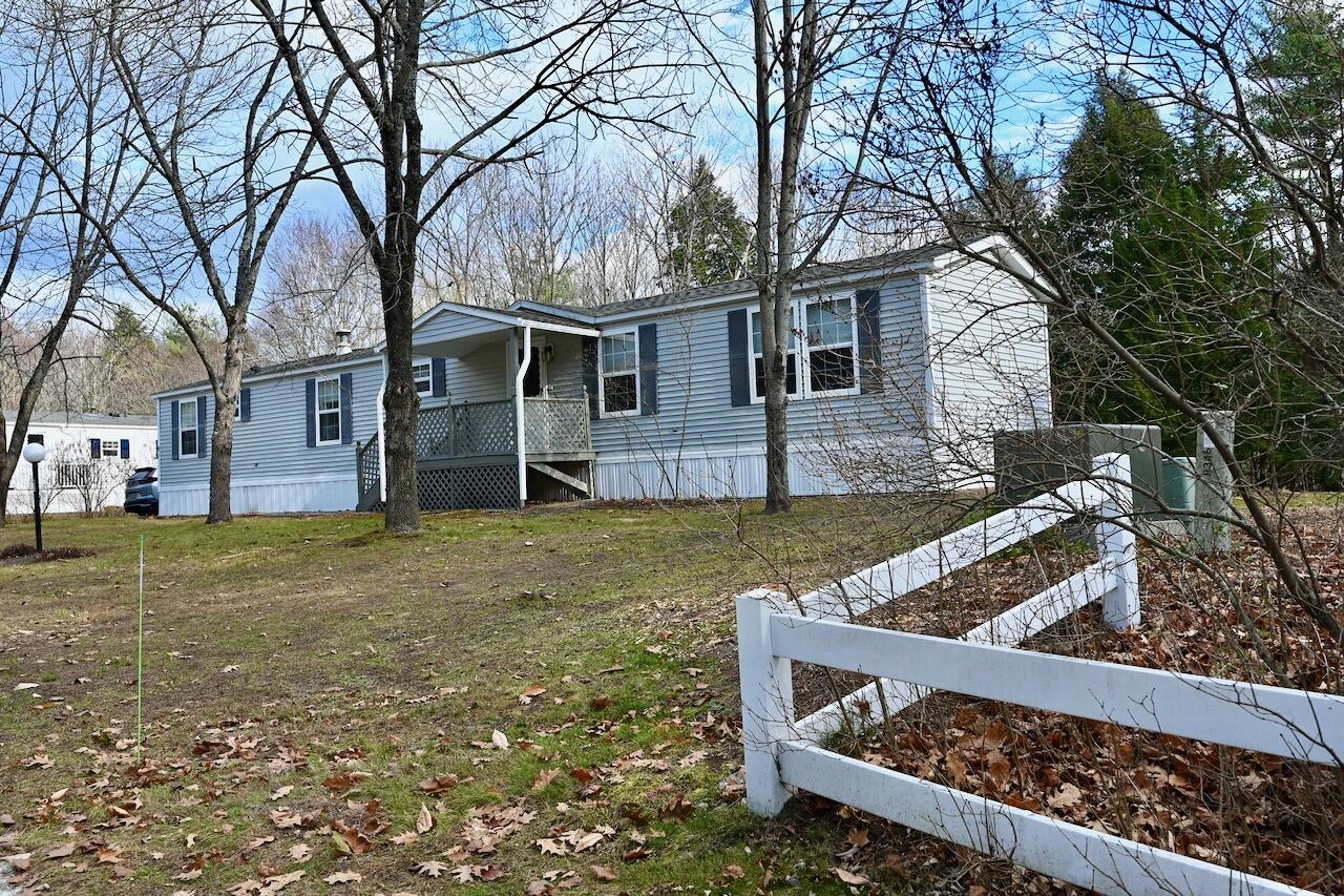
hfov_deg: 61.9
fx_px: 1120
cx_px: 672
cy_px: 448
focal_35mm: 30
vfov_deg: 43.6
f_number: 8
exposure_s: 1/200
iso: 200
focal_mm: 30
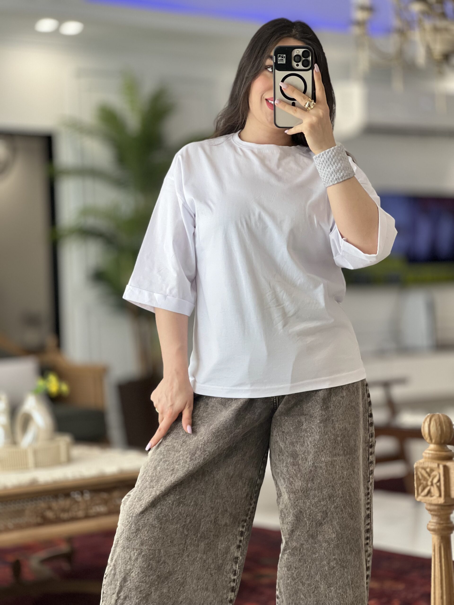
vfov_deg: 25.3
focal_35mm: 77
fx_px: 1347
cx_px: 227
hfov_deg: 19.1
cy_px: 302
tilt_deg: -19.1
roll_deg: +3.6
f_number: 2.8
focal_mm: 9
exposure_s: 1/100
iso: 160
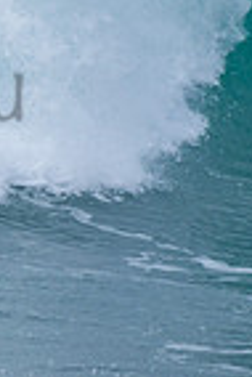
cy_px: 60
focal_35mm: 3062
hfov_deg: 0.5
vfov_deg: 0.7
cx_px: -257
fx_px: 32070
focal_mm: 500
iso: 100
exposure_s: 1/640
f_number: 5.6
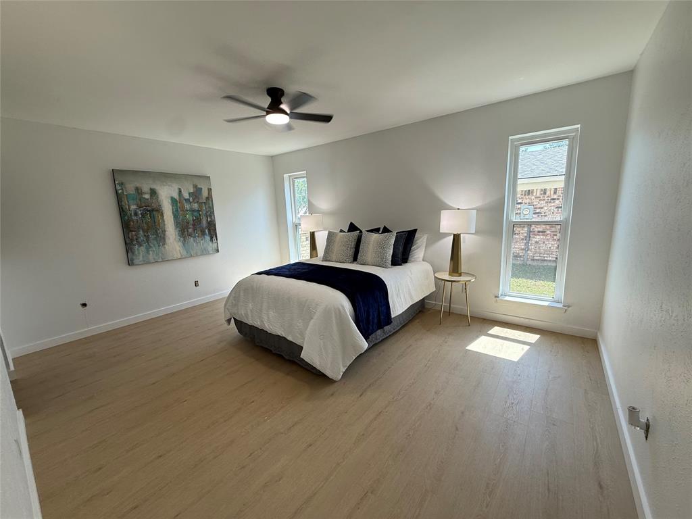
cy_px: 260
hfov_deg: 102.1
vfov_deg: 85.7
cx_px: 346
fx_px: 280
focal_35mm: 14
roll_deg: +2.4
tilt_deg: -9.5
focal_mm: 2.22
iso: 50
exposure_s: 1/124
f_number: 2.2
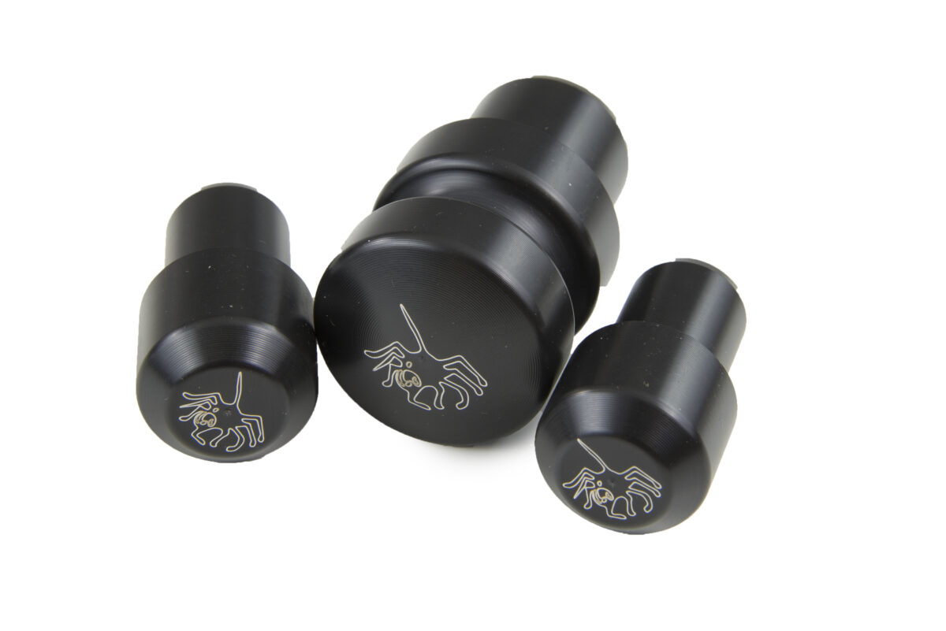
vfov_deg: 20.0
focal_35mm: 68
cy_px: 316
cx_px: 473
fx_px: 1787
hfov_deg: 29.6
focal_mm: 68
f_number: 14
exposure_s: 1/2
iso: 100
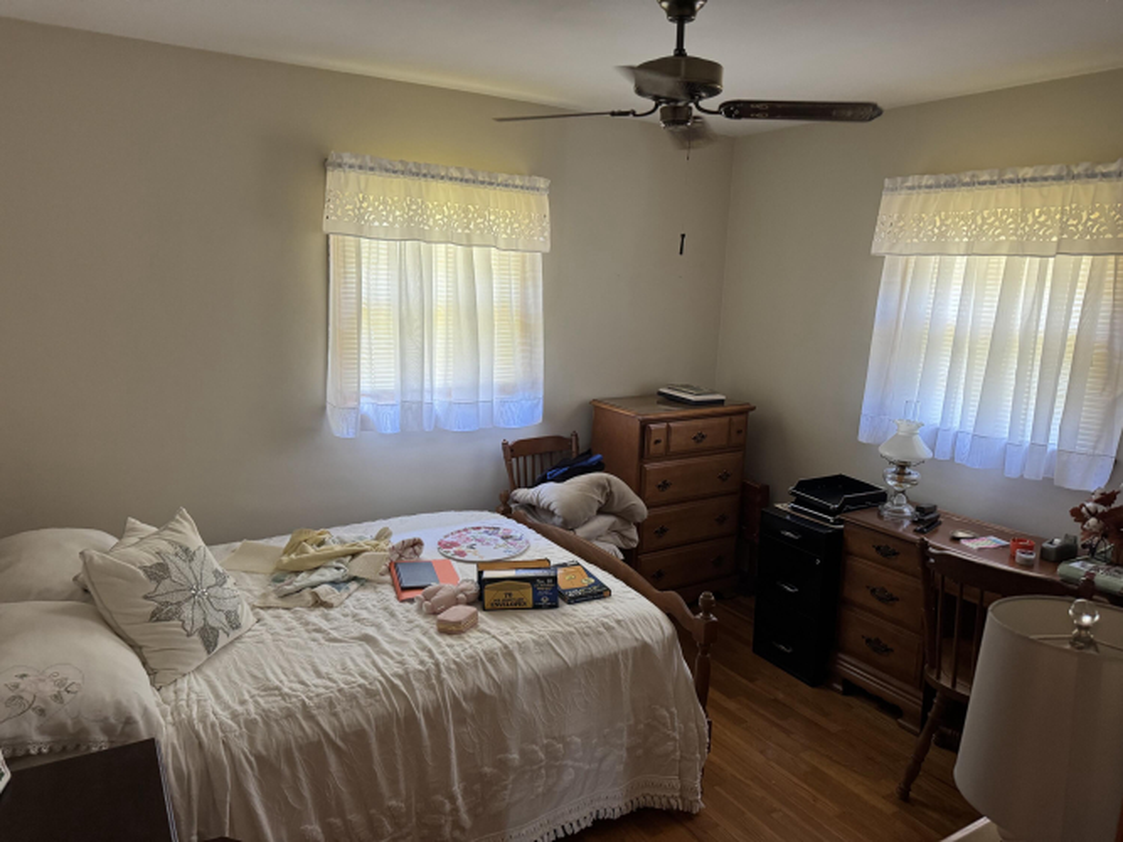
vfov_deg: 56.8
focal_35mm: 24
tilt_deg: -10.0
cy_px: 421
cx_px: 562
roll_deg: -1.7
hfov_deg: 71.6
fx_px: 778
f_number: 1.78
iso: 320
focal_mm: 6.76
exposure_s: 1/60
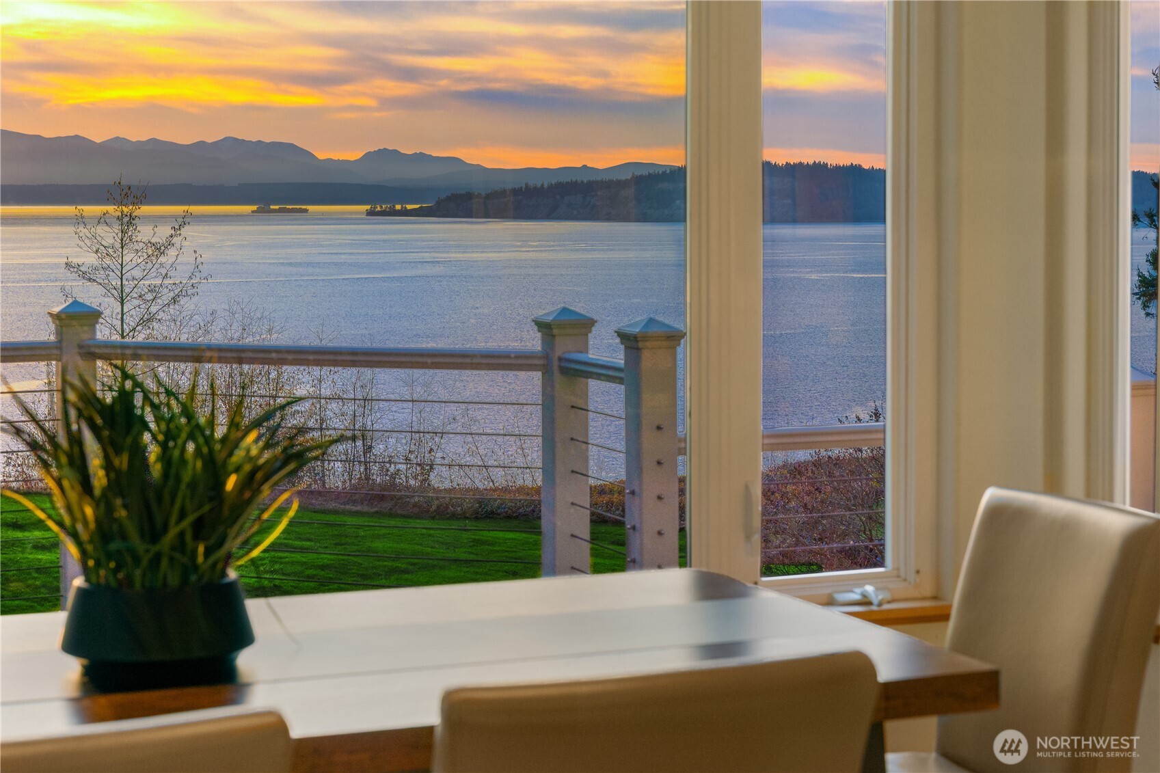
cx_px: 580
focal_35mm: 70
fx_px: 2255
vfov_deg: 19.5
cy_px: 386
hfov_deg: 28.8
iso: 200
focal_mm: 70
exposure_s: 1/40
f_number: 8
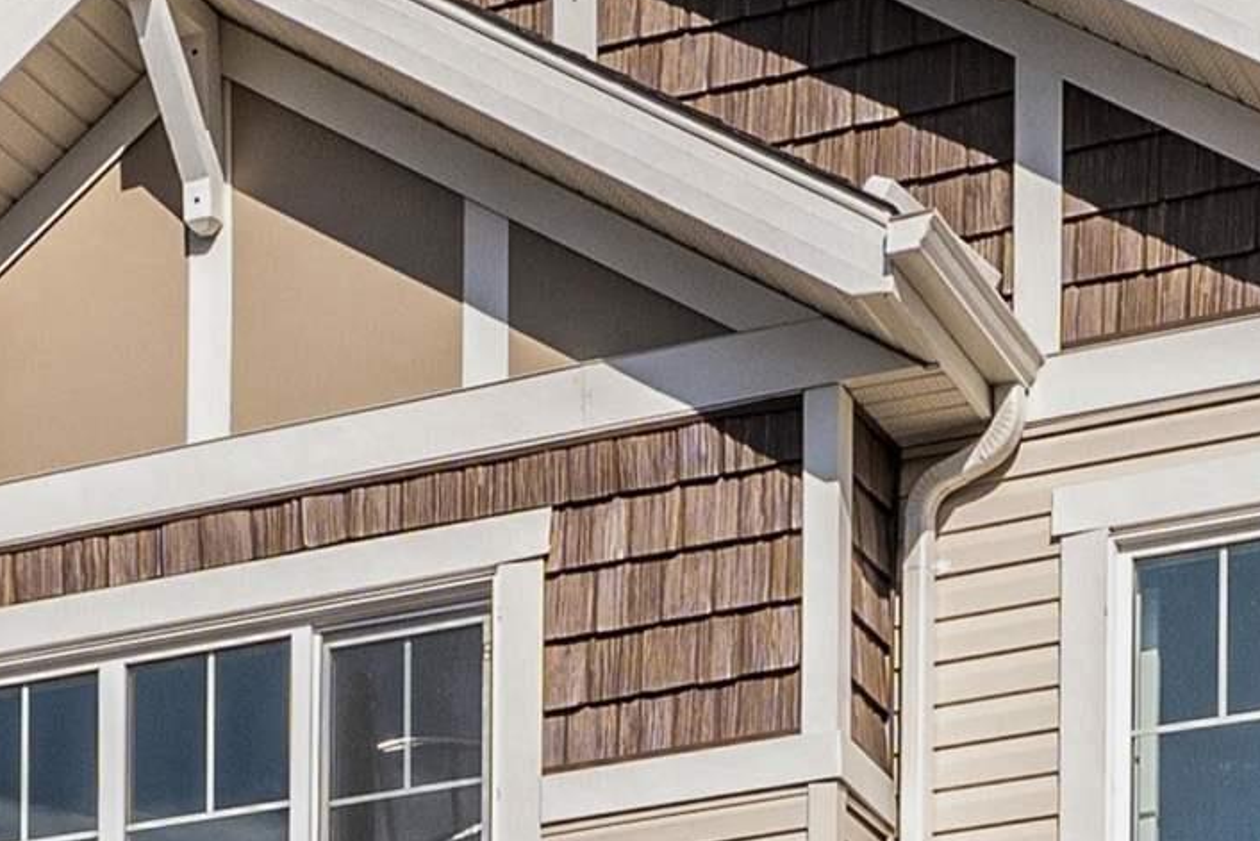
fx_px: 3045
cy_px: 1273
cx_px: 651
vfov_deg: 14.6
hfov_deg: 23.4
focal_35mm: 87
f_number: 8
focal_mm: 20
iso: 320
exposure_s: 1/800
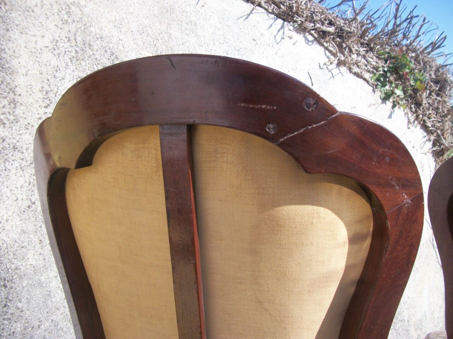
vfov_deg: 44.2
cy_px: 170
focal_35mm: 32
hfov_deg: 56.8
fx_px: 419
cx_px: 226
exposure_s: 1/100
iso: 80
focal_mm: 5.7
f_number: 8.8
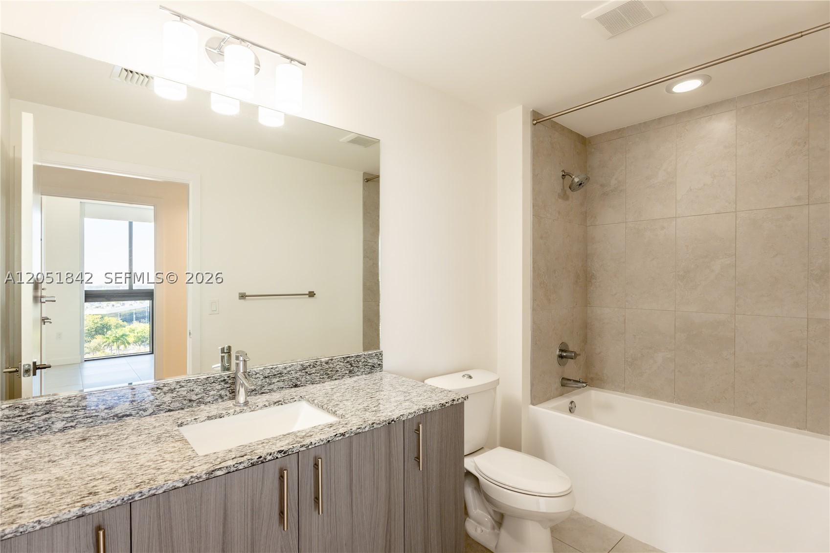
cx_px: 415
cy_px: 276
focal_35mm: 17
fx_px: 387
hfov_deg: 94.0
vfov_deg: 71.1
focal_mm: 11.2
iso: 320
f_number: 5
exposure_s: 1/200
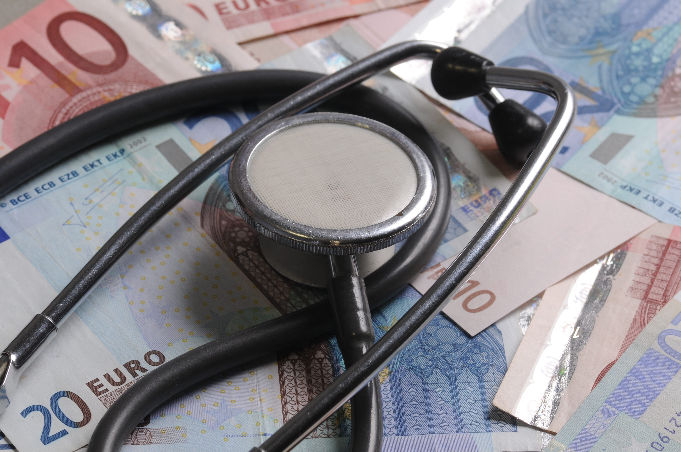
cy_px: 226
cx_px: 340
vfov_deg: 8.7
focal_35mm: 158
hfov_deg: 13.1
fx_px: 2976
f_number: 11
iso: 200
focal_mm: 105
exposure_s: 1/30
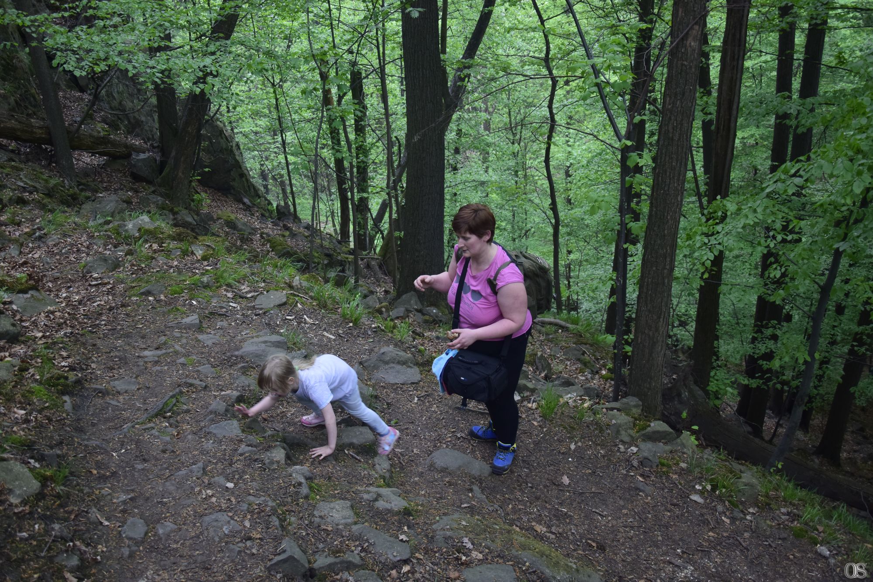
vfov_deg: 41.7
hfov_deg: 59.5
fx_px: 764
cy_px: 291
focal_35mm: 32
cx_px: 436
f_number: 3.8
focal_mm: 21
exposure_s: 1/50
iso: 400
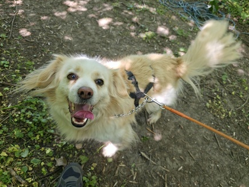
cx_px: 128
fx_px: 173
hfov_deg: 71.5
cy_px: 92
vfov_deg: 56.9
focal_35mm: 24
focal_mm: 6.3
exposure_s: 1/180
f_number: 1.7
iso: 40
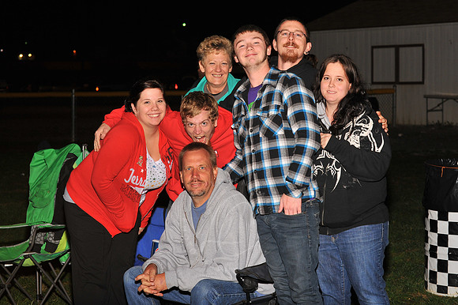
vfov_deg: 17.0
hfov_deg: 25.4
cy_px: 152
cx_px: 229
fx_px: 1017
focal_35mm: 80
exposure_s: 1/320
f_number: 7.1
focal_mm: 80
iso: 500
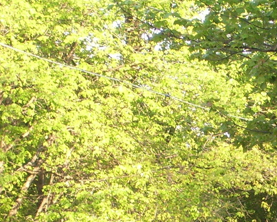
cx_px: 280
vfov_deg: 4.8
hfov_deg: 6.0
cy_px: 245
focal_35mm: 319
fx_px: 2615
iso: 125
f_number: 4.6
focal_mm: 16.8
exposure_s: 1/90
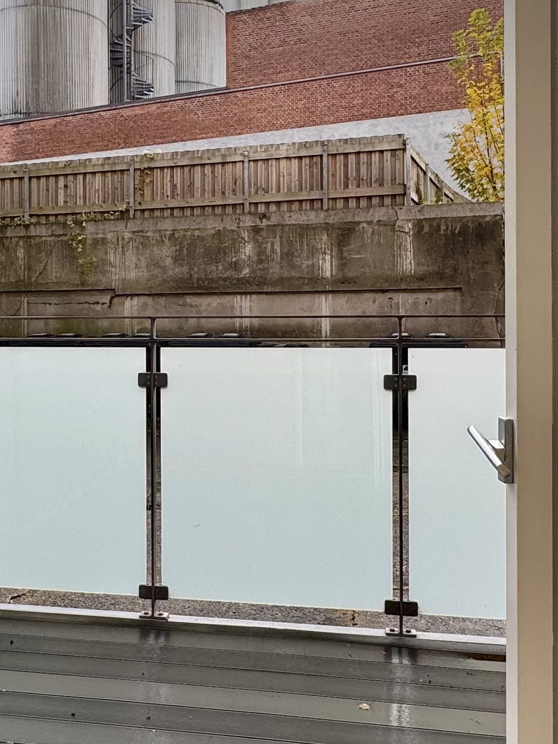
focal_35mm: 40
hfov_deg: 35.5
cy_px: 324
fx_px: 860
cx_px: 172
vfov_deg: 46.7
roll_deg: +1.0
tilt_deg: -0.4
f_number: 2.2
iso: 40
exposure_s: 1/327
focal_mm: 2.22
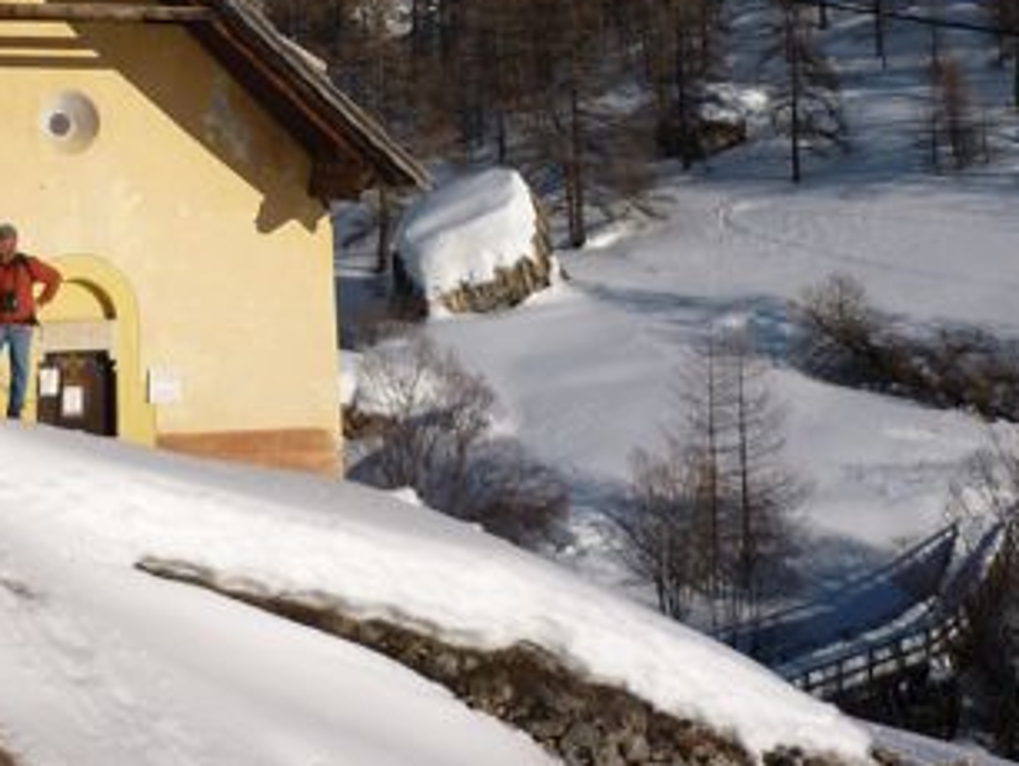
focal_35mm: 69
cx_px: 306
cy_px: 3
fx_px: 2033
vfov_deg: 20.7
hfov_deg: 27.9
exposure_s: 1/320
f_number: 8
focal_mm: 5.5
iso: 80
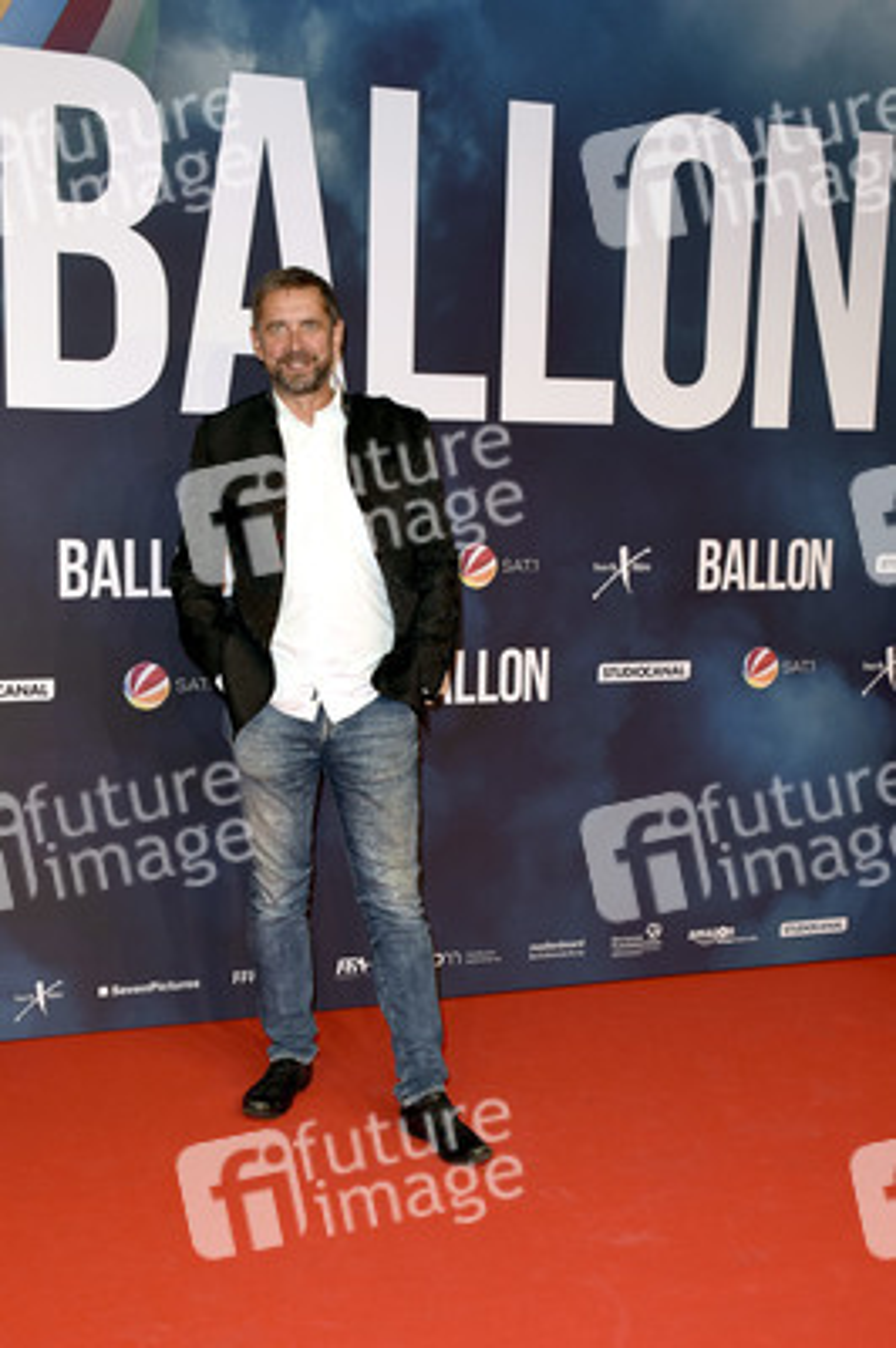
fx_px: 1683
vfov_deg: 43.6
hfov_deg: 29.8
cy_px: 674
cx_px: 448
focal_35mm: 45
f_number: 6.3
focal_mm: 30
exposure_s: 1/100
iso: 320
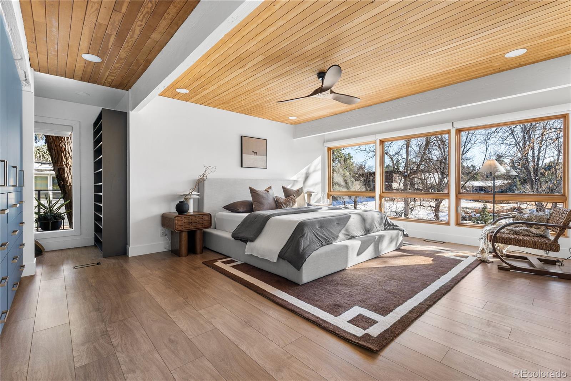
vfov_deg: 73.7
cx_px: 286
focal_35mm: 16
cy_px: 190
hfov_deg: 96.7
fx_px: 254
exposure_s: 1/4
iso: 125
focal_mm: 16
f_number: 9
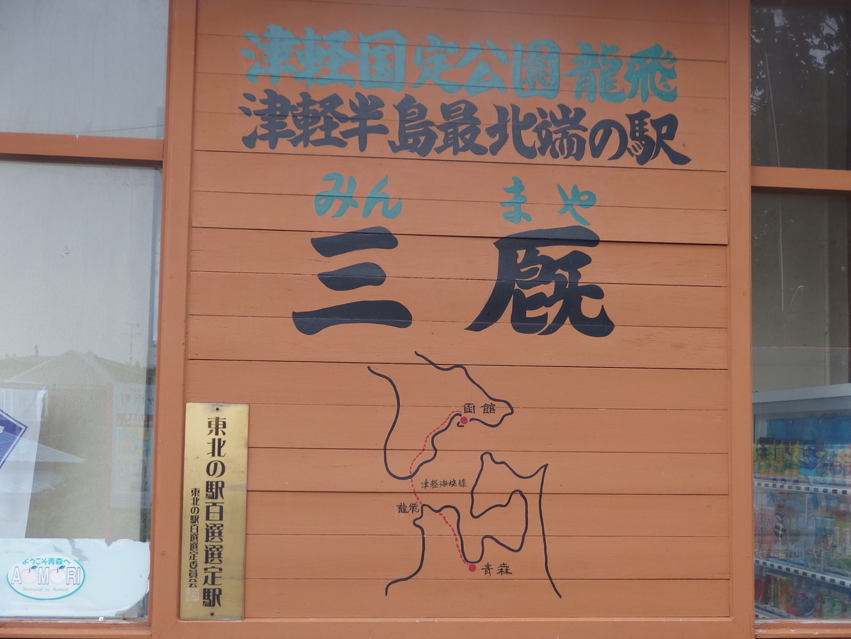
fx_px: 1377
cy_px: 320
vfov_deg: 26.1
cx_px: 426
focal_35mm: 56
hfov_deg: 34.3
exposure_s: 1/125
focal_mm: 10
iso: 100
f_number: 2.2
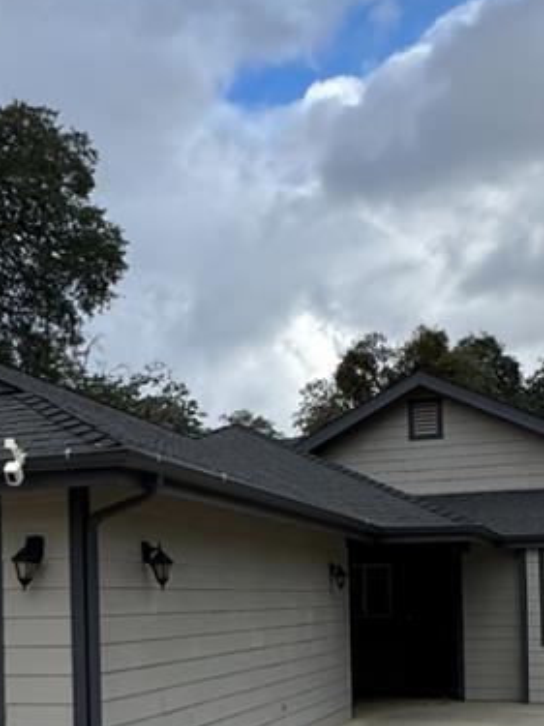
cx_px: 177
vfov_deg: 33.3
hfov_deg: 25.9
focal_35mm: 56
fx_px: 1174
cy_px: 590
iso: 50
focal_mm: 2.22
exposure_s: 1/968
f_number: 2.2
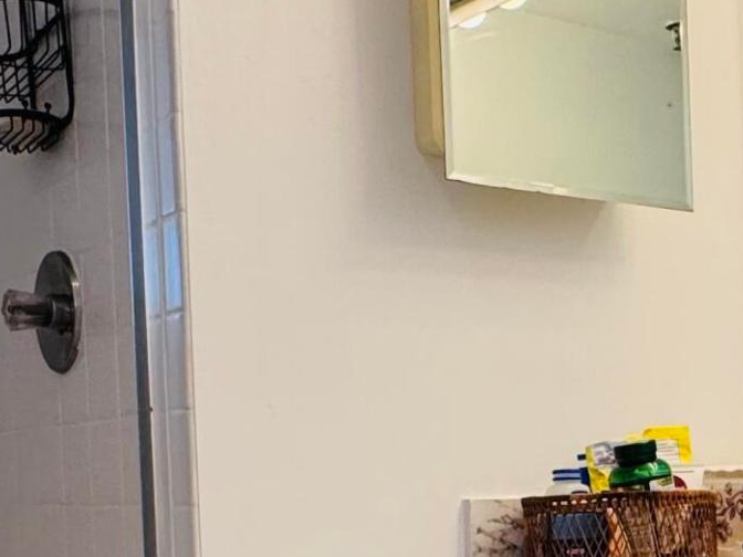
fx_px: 1288
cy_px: 502
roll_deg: +2.1
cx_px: 650
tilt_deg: -2.6
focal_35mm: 60
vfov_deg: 23.8
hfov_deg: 30.9
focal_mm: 2.22
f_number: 2.2
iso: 250
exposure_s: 1/120
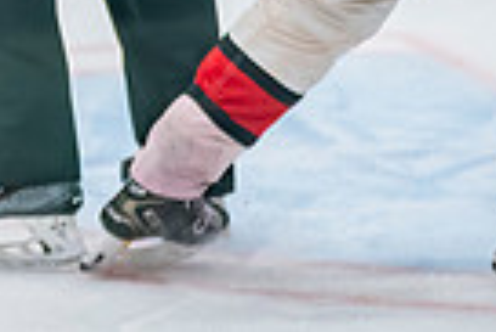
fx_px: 5131
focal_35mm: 372
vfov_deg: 3.7
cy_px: -370
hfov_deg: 5.4
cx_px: -405
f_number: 2.8
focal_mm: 85
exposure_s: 1/640
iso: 3200
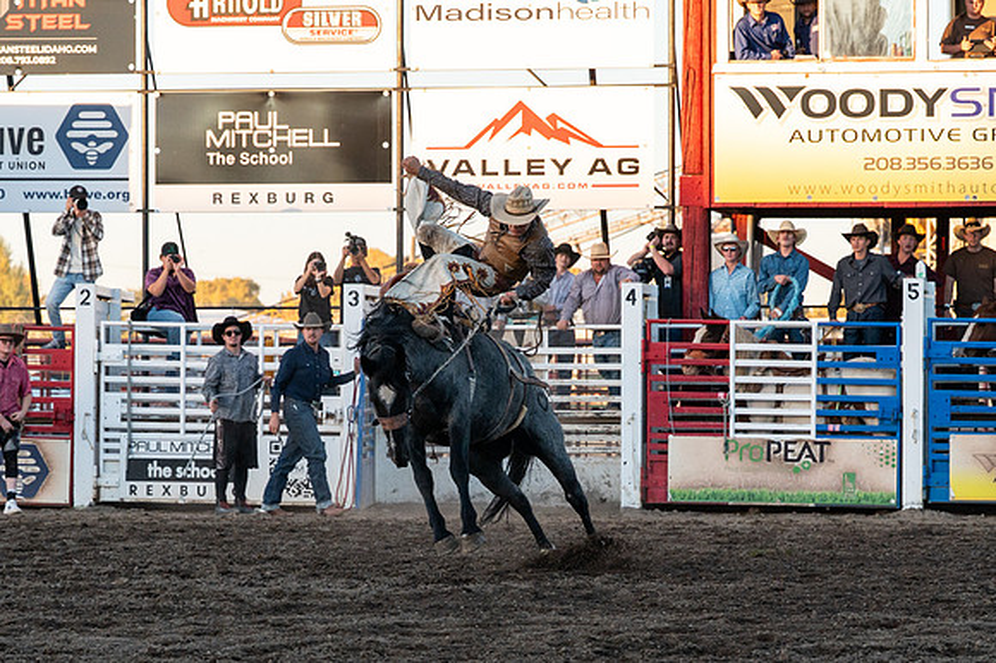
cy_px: 445
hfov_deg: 12.0
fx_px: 4722
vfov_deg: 8.0
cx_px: 452
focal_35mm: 171
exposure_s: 1/1250
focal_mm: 99
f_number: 5
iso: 640
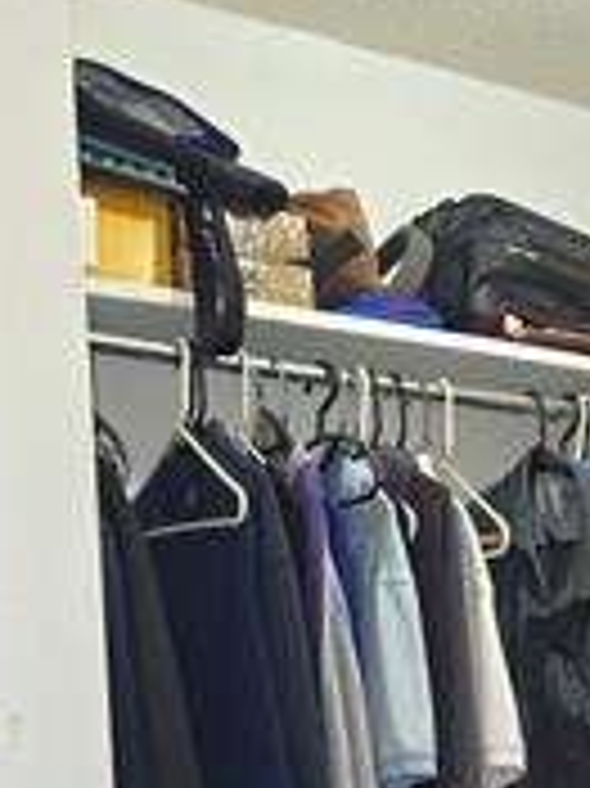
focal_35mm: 63
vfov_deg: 28.3
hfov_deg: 22.9
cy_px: 838
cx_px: 477
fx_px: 1433
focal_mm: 6.3
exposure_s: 1/24
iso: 100
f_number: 1.7
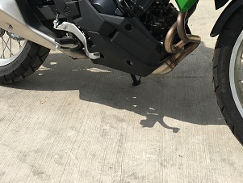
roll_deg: -1.0
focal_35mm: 68
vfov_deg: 20.5
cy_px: -26
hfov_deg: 28.4
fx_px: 478
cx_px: 155
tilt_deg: -13.3
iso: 25
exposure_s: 1/1789
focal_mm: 4.15
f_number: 2.2
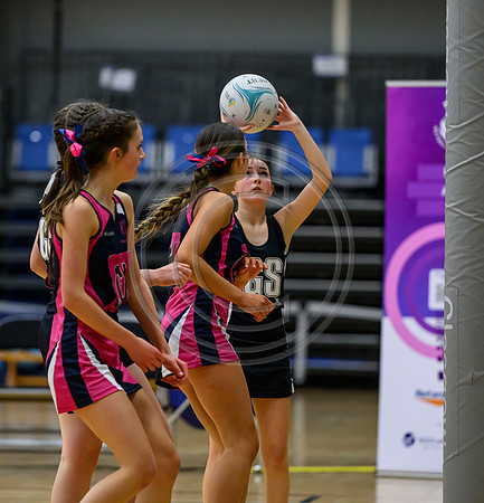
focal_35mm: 285
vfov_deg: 6.3
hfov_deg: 6.0
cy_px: 228
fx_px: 4590
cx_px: 221
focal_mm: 200
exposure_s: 1/1000
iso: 6400
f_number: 3.2
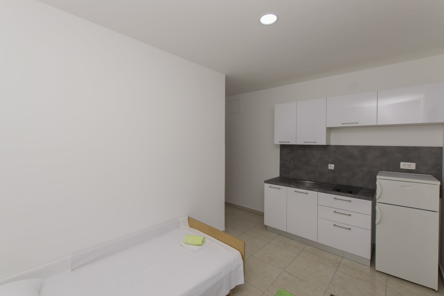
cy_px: 148
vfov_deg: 77.3
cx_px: 222
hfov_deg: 100.4
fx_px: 185
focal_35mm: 15
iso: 100
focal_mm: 10
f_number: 5.6
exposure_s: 1/160
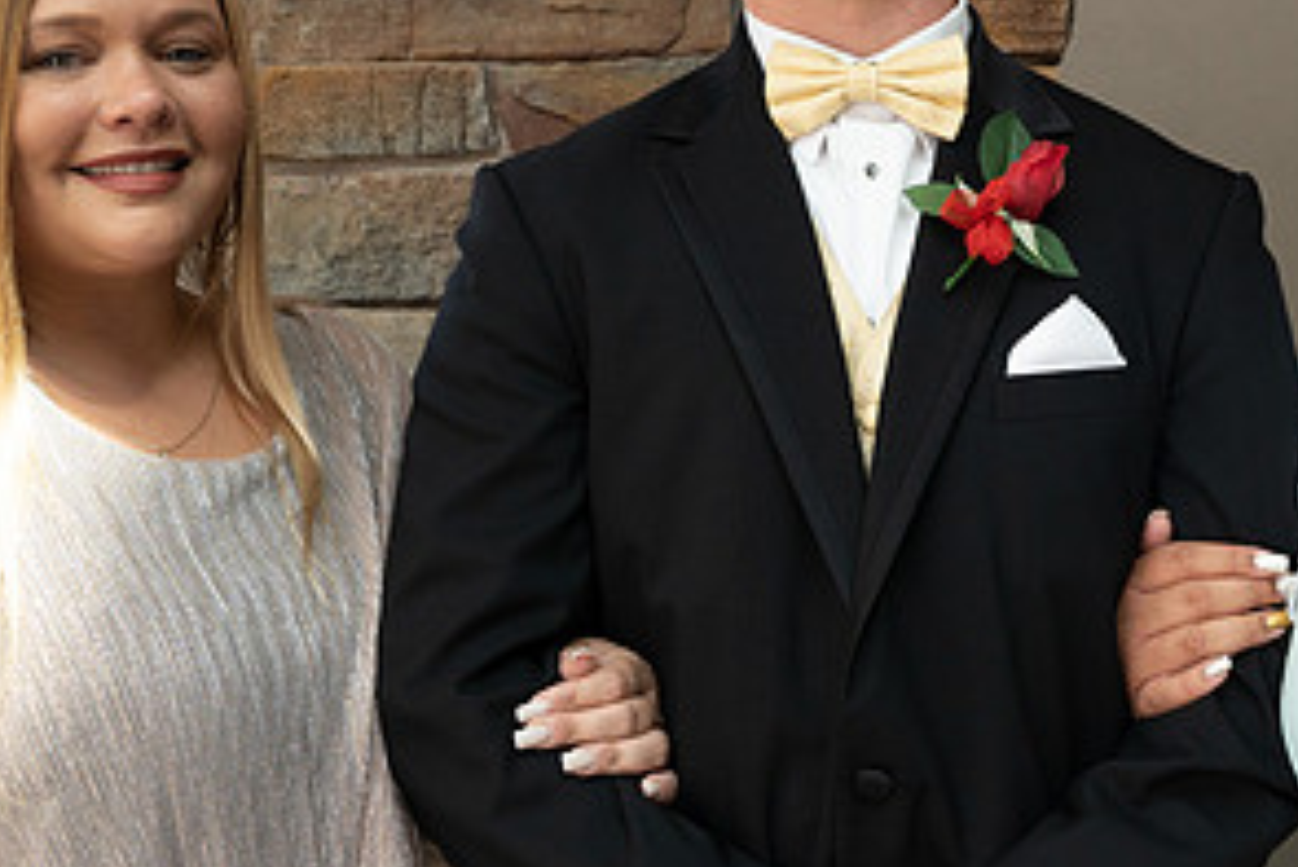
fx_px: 2056
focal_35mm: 57
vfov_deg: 23.8
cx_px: 1077
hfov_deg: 33.8
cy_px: 340
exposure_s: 1/160
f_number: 6.3
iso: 400
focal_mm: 24
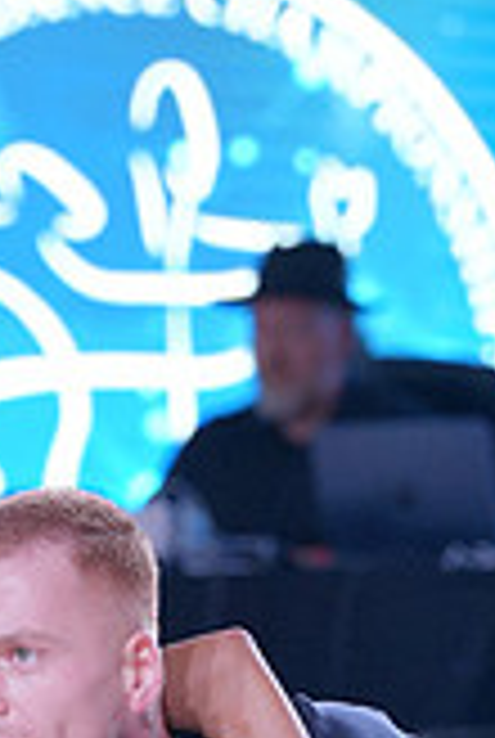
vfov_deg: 3.0
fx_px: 13862
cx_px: 79
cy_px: 1053
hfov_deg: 2.0
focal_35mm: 675
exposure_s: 1/400
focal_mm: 191
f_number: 5.6
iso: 2500
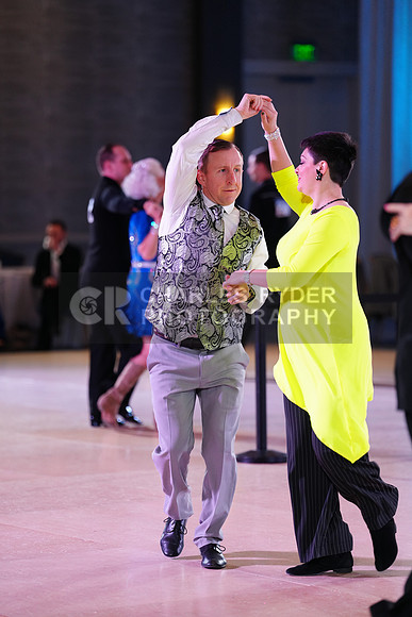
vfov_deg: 13.9
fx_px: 2539
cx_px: 206
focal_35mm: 148
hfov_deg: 9.3
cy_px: 308
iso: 1600
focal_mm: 148
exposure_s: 1/400
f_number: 2.8
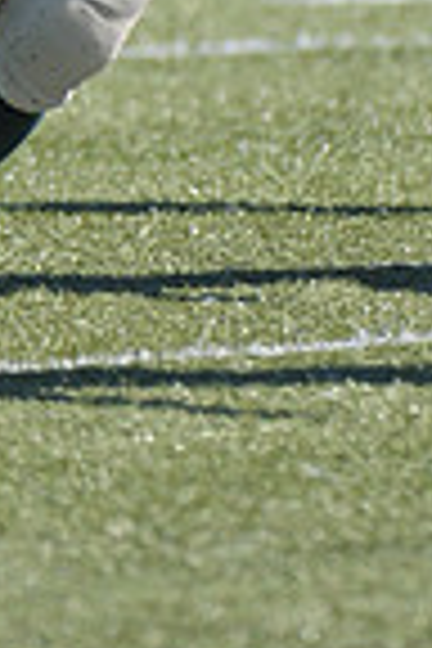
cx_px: 47
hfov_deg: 0.8
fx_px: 32631
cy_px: -396
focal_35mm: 1813
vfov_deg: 1.1
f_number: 4
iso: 640
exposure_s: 1/3200
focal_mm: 300
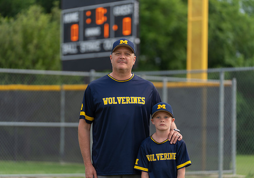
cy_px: 87
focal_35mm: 148
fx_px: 1060
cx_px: 118
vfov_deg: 9.6
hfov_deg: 13.7
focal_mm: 138
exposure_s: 1/320
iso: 200
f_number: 2.8
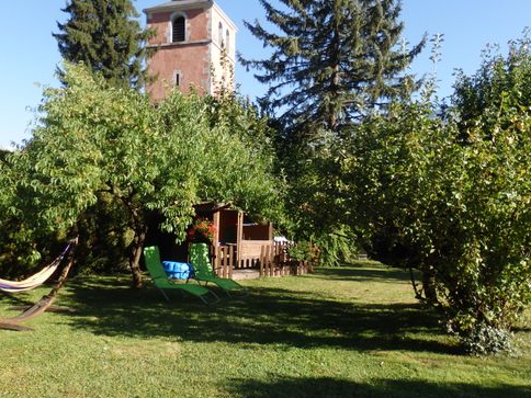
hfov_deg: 58.2
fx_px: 476
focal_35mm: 31
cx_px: 239
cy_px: 203
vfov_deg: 45.4
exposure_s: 1/640
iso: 100
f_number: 3
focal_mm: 4.5
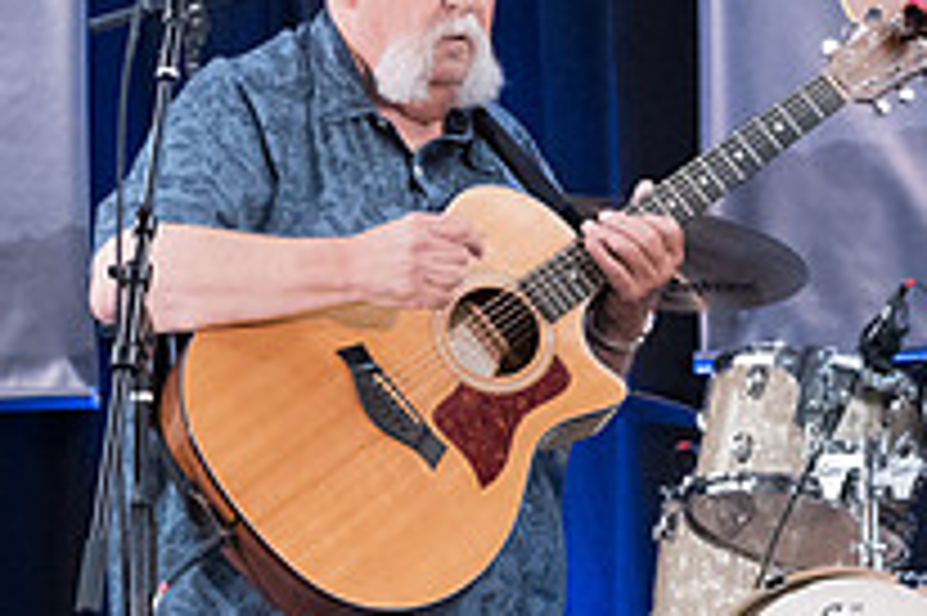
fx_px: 4863
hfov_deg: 10.8
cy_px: 214
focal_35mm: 189
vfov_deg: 7.3
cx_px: 904
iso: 12800
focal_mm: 67
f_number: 5
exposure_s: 1/250
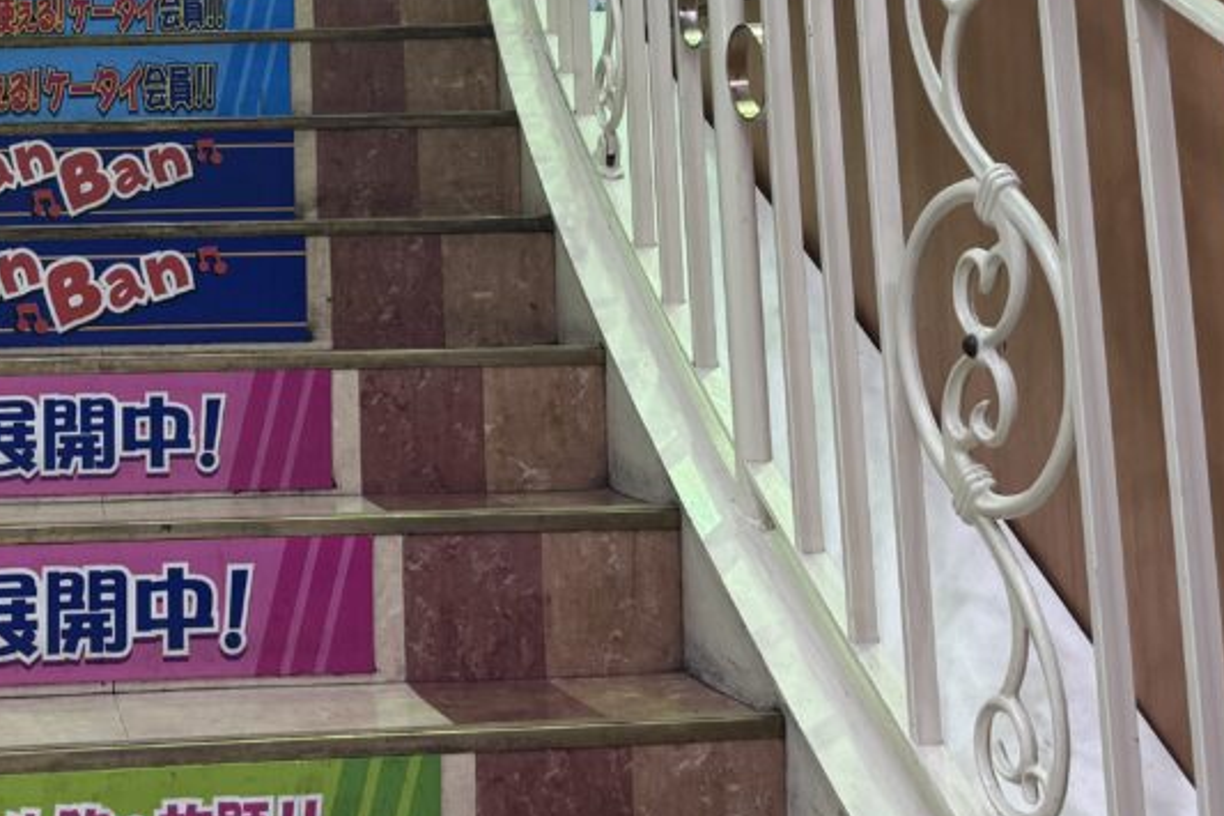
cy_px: 37
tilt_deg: +8.2
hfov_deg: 32.2
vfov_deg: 21.9
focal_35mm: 60
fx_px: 2039
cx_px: 184
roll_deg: +0.2
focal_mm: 6.76
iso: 125
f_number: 1.78
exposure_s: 1/50
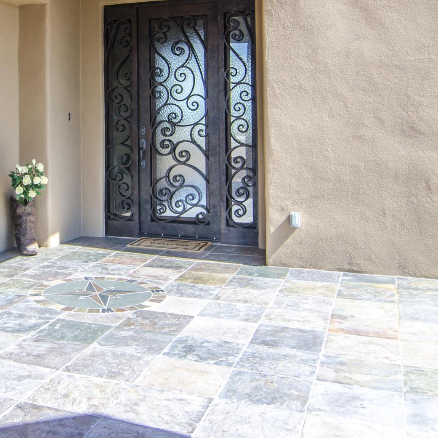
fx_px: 630
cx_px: 47
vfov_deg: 37.5
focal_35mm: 44
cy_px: 113
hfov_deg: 36.1
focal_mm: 12
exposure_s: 1/10
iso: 100
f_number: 9
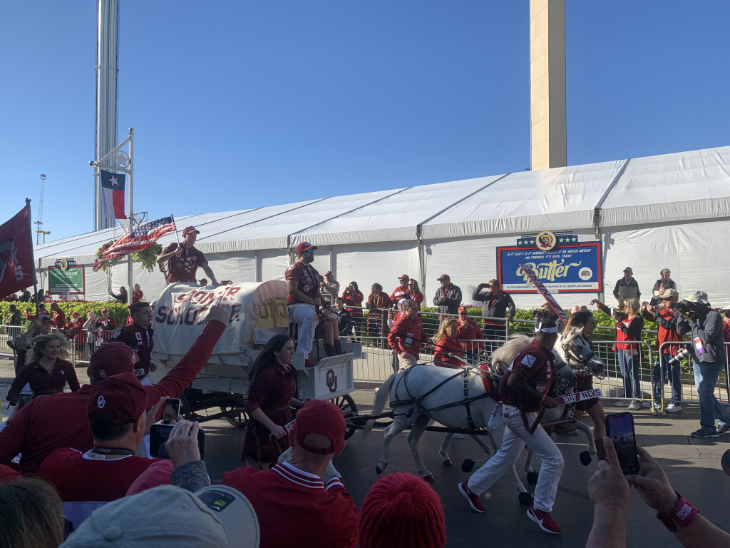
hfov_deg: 67.3
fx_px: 548
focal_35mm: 26
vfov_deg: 53.1
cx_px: 365
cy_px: 274
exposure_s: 1/1779
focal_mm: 4.25
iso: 25
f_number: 1.8
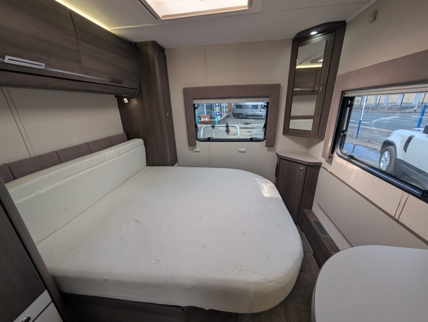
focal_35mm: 12
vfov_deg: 94.6
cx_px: 214
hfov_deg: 110.5
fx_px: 149
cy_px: 161
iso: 51
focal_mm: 2.02
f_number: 1.7
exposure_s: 1/357
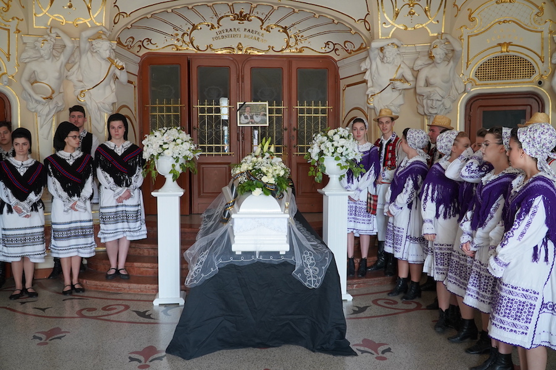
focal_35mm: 33
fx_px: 510
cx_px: 278
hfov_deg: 57.2
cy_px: 185
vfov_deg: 40.0
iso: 1000
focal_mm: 22
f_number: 4
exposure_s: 1/160
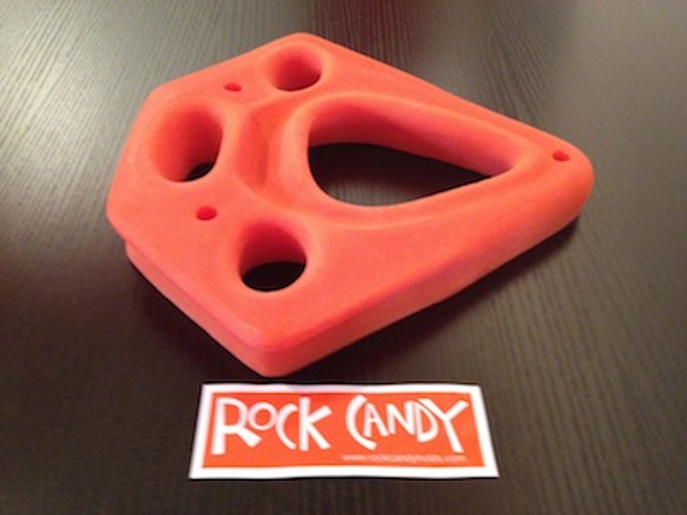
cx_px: 344
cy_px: 258
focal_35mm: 35
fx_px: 695
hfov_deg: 52.6
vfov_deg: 40.7
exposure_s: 1/15
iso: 640
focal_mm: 4.28
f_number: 2.4
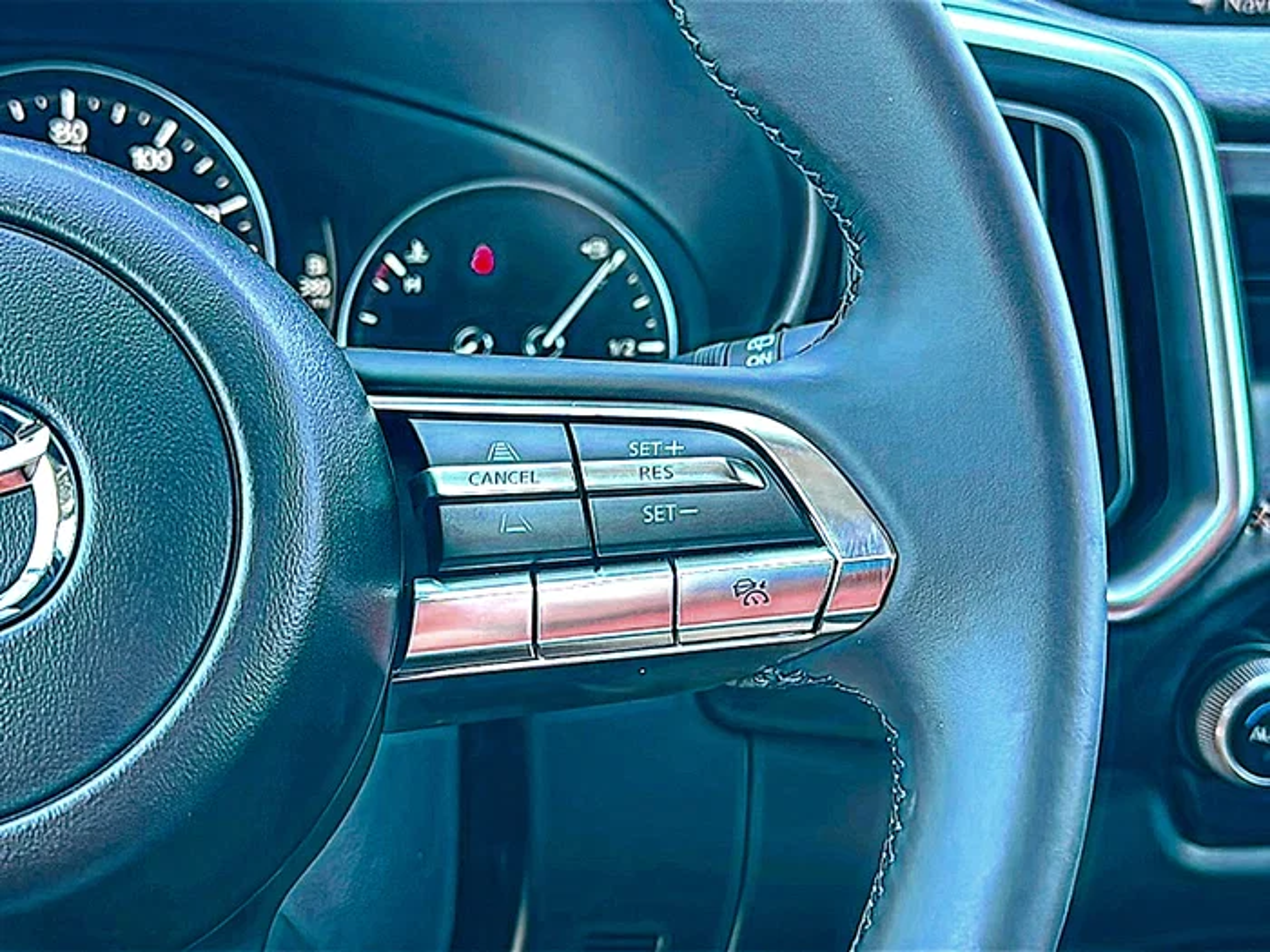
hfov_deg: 42.1
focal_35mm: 45
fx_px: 1651
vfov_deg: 32.2
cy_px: 476
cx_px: 635
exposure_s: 1/76
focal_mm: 6.86
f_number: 1.78
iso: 80
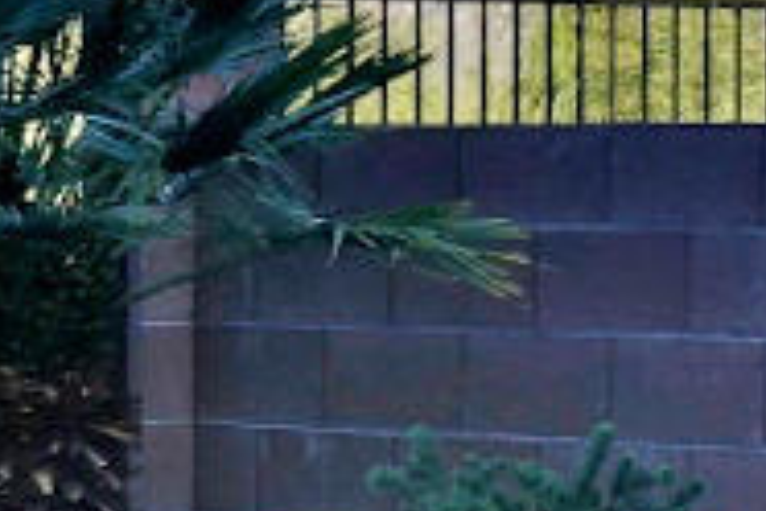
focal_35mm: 297
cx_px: -766
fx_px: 6319
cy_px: 321
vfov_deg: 4.6
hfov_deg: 6.7
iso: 400
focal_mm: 36
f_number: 16
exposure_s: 1/200
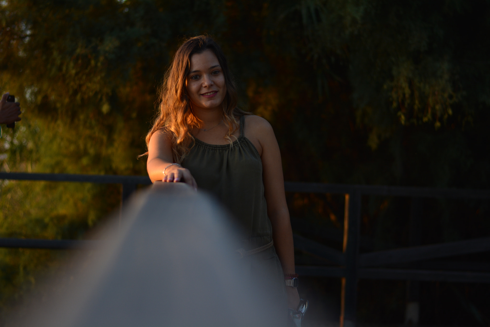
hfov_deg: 27.0
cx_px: 245
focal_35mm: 75
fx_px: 1021
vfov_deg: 18.2
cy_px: 164
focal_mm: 50
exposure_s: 1/1000
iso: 160
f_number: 1.8
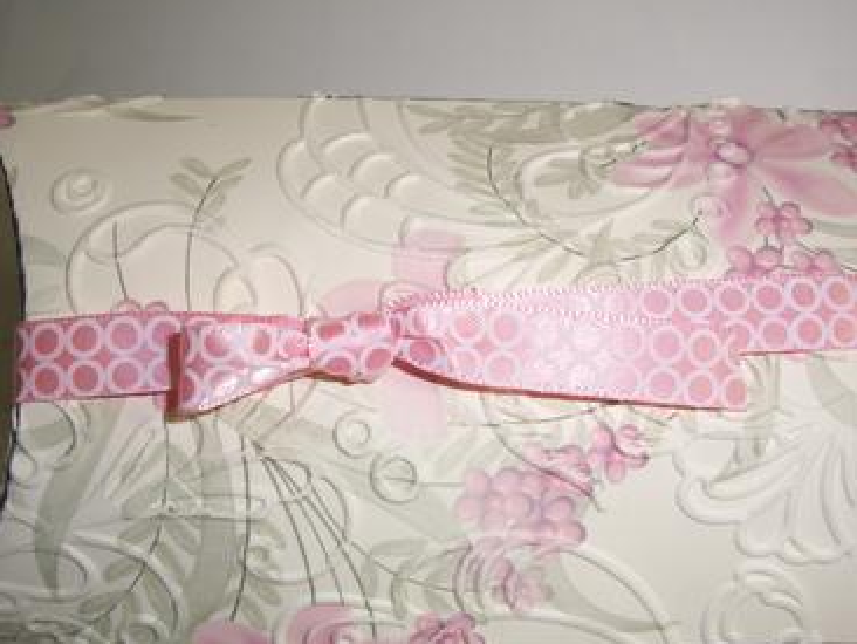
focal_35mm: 43
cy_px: 333
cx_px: 450
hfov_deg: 43.8
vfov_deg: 33.6
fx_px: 1065
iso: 80
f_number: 3.1
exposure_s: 1/60
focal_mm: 6.3
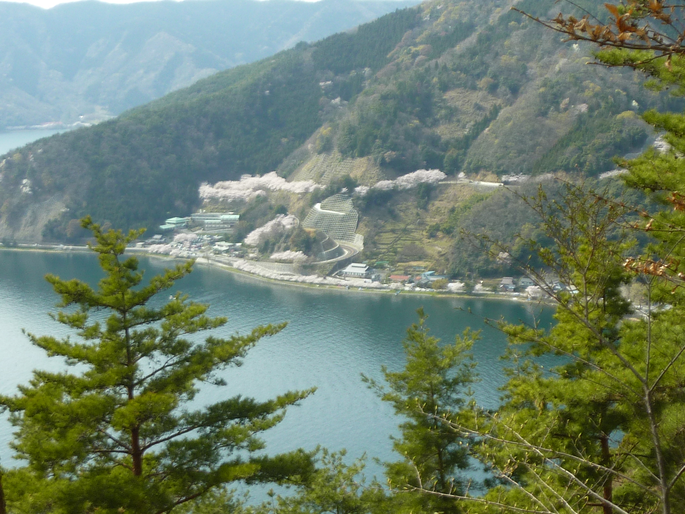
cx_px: 342
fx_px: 1247
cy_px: 257
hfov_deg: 30.7
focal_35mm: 63
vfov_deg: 23.3
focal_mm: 5.7
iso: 80
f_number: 4
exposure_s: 1/320
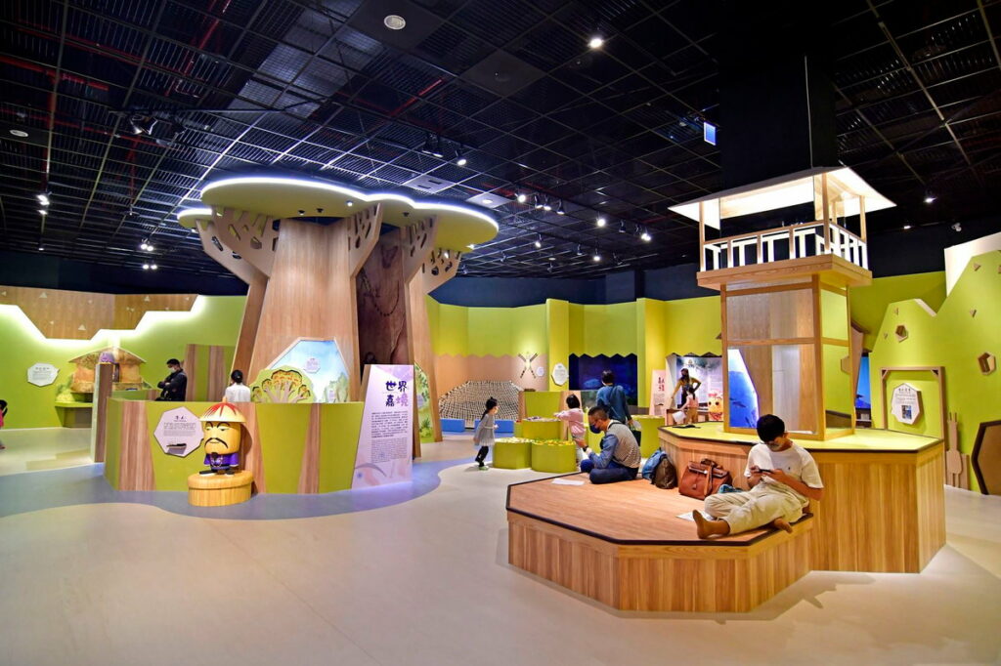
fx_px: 500
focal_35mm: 18
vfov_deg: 67.3
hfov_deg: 90.0
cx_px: 500
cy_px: 333
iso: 800
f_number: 4.5
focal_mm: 12
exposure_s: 1/60
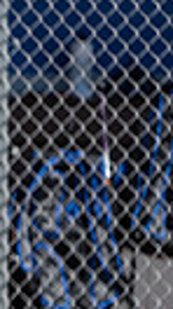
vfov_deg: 2.4
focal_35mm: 918
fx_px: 7506
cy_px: 217
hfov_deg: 1.3
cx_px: -444
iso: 200
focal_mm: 200
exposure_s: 1/2500
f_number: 3.2
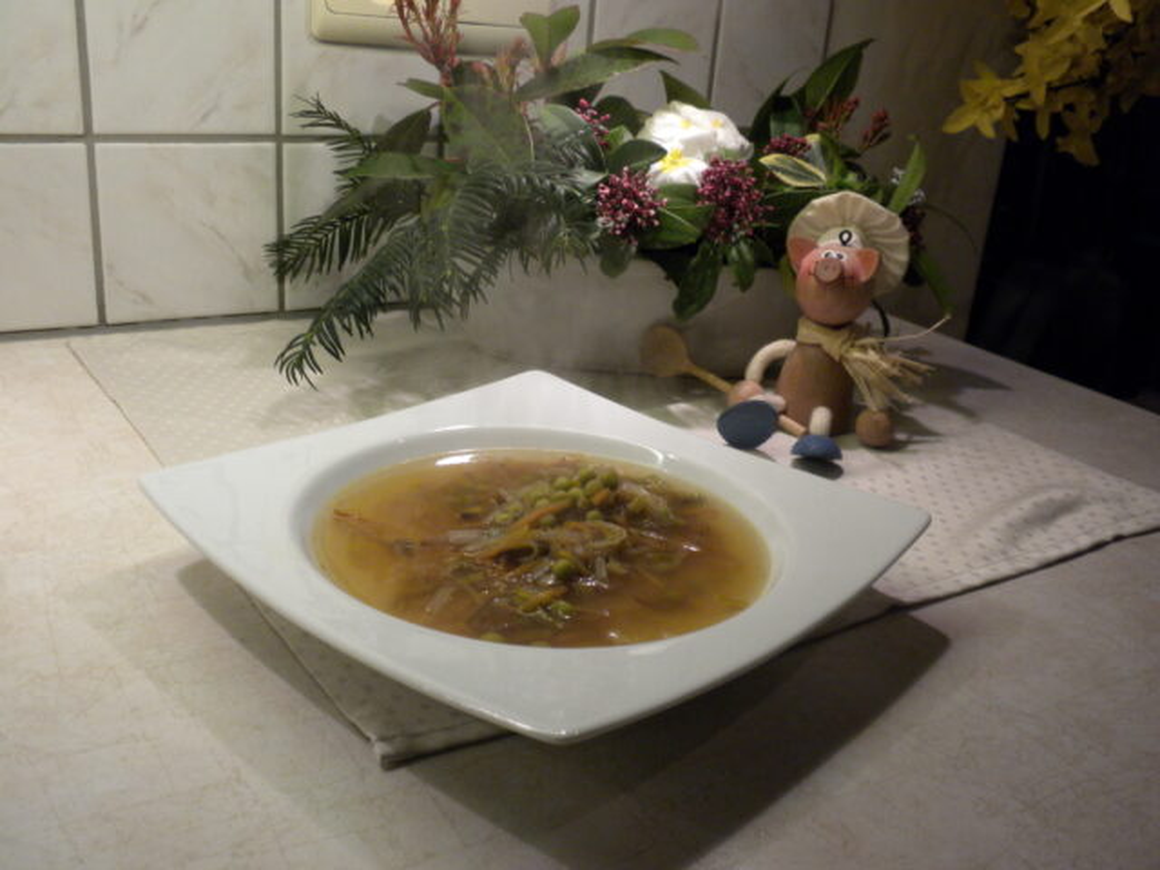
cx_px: 580
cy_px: 435
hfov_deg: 50.1
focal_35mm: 37
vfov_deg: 38.7
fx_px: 1240
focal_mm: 6.6
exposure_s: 1/60
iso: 224
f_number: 3.5
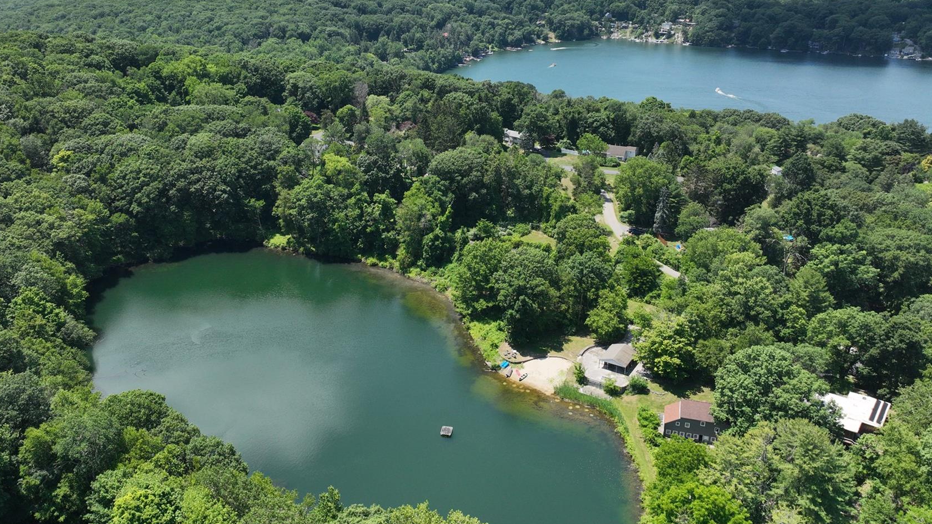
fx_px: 791
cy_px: 210
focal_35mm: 32
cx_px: 396
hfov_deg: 60.7
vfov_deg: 36.5
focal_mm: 12.29
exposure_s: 1/2000
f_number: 3.2
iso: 100
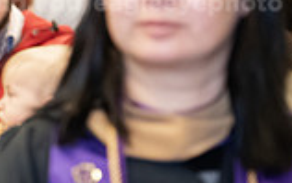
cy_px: 42
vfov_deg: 2.9
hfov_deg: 4.6
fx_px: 3576
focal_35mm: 449
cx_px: -225
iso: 2500
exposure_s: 1/200
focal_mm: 120
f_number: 3.2
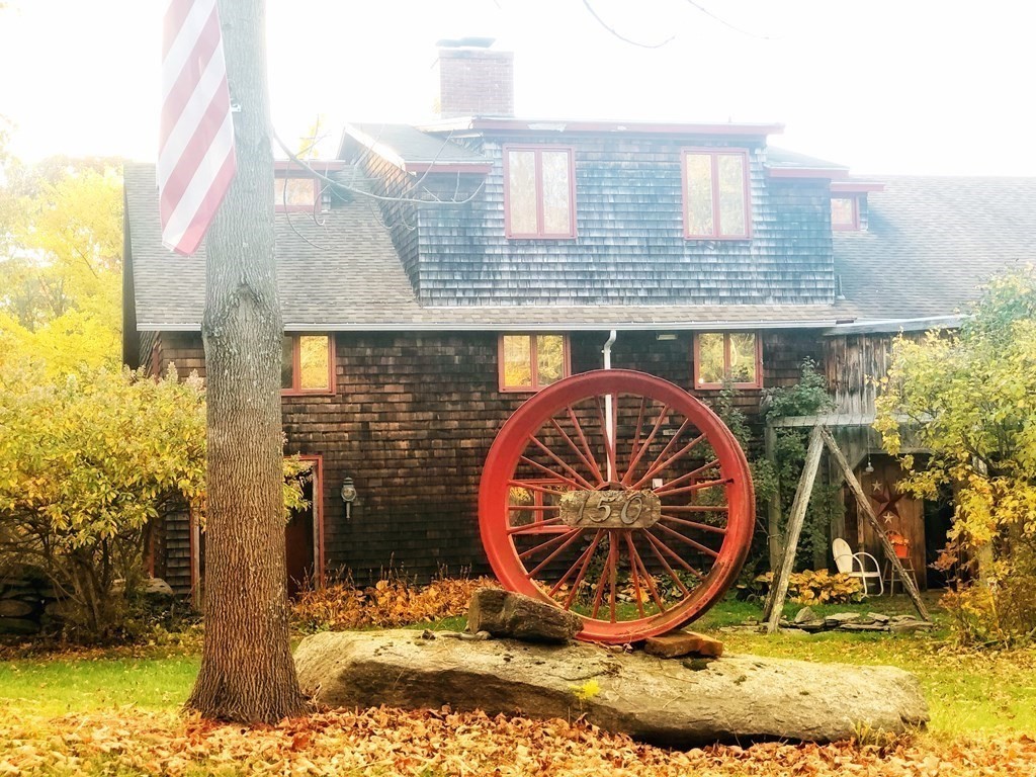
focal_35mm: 57
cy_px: 388
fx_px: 1706
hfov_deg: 33.8
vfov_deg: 25.7
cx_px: 518
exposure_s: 1/40
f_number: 2.8
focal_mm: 6.6
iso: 25
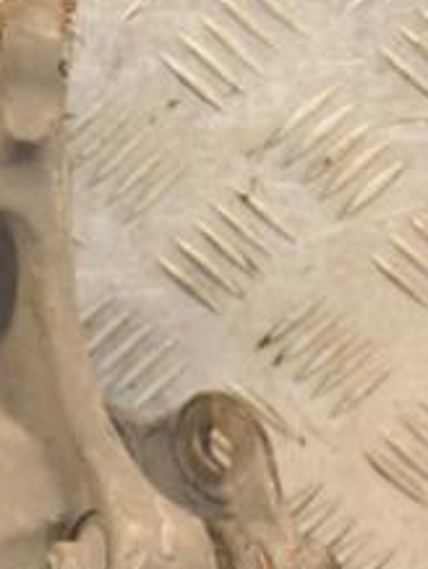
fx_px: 3784
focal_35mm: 230
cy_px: 358
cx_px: -248
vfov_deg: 8.6
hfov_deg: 6.4
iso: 800
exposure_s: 1/125
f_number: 5
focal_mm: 58
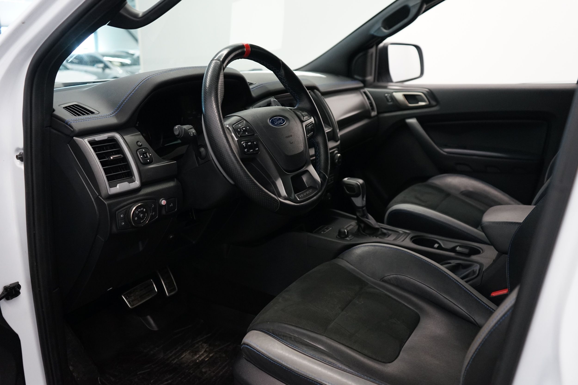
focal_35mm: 29
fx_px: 466
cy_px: 192
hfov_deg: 63.7
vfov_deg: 45.0
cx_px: 289
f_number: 3.5
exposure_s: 1/160
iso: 2500
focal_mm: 29
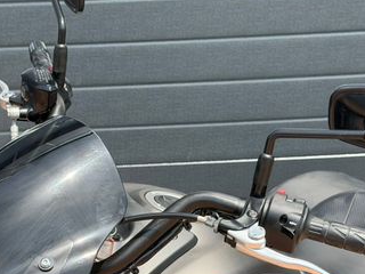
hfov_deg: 20.4
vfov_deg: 15.2
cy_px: 267
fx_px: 1012
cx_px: 121
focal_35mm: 96
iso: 100
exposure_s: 1/1931
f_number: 1.78
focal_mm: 6.76
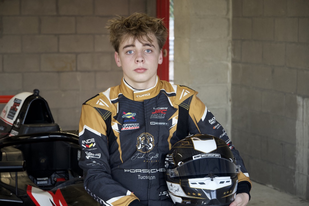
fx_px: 901
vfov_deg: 13.0
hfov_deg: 19.5
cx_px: 154
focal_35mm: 105
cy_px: 103
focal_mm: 70
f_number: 5.6
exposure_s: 1/125
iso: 1250
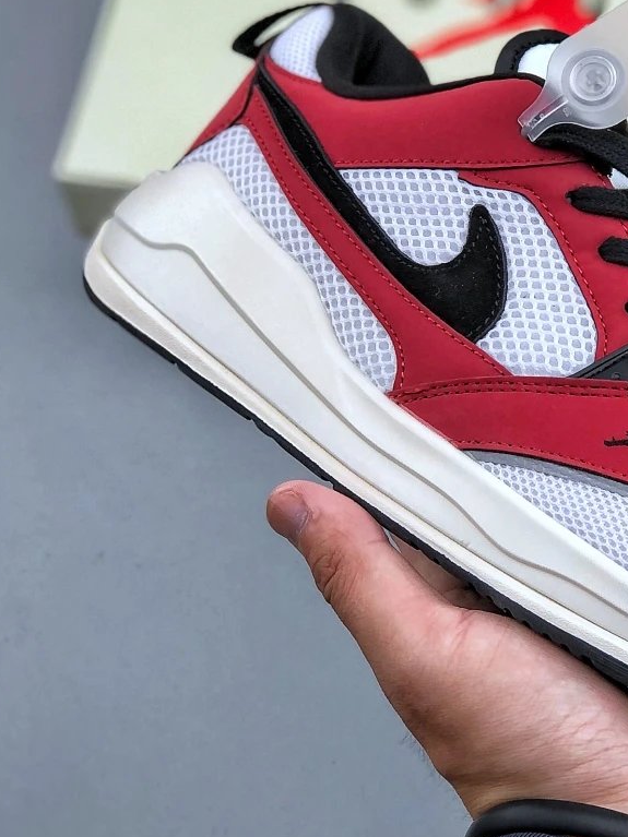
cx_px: 547
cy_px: 372
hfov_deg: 13.7
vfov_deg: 18.4
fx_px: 2589
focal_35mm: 107
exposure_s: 1/100
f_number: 2.8
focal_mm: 6.6
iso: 32
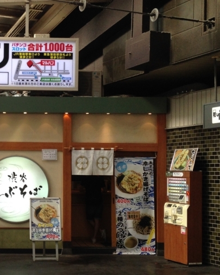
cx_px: 24
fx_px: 553
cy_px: 159
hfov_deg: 22.0
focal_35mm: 68
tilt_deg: +2.0
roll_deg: +0.5
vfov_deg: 27.9
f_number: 2.4
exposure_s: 1/120
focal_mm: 4.12
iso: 80
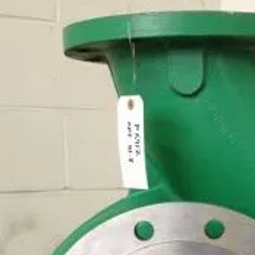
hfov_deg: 15.2
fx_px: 950
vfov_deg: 14.6
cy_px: 333
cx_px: 191
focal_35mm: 114
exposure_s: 1/20
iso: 125
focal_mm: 4.28
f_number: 2.4
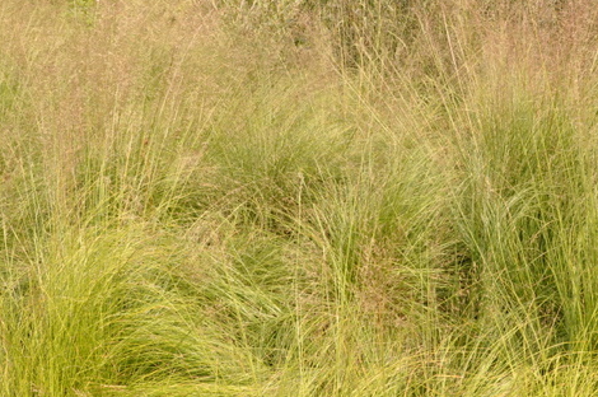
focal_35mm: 64
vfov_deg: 21.2
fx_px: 1059
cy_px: 210
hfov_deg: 31.1
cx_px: 433
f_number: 13
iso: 1250
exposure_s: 1/640
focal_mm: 25
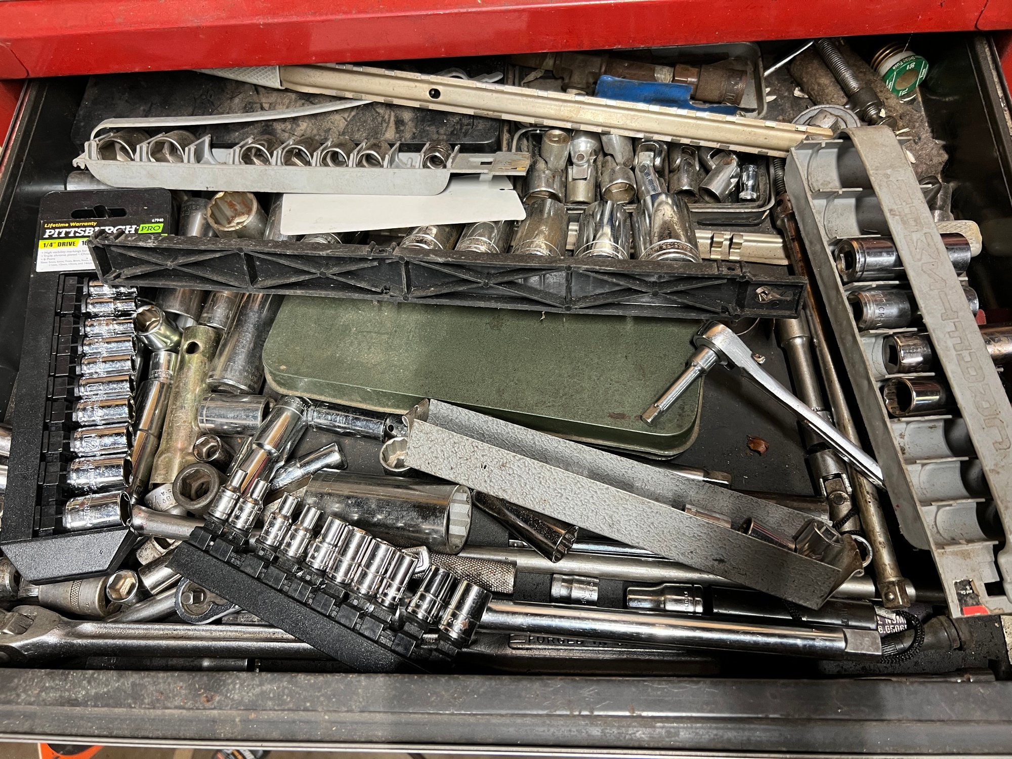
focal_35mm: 26
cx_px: 506
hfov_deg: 67.3
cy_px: 380
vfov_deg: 53.1
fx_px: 760
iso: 200
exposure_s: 1/60
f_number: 1.5
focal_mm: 5.7
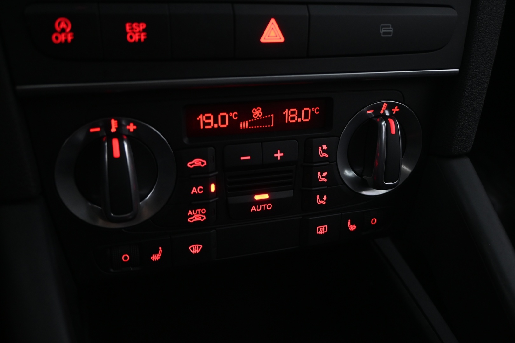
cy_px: 172
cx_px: 258
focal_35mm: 32
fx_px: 461
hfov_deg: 58.3
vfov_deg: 40.8
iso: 1000
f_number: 4
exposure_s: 1/8
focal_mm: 21.5
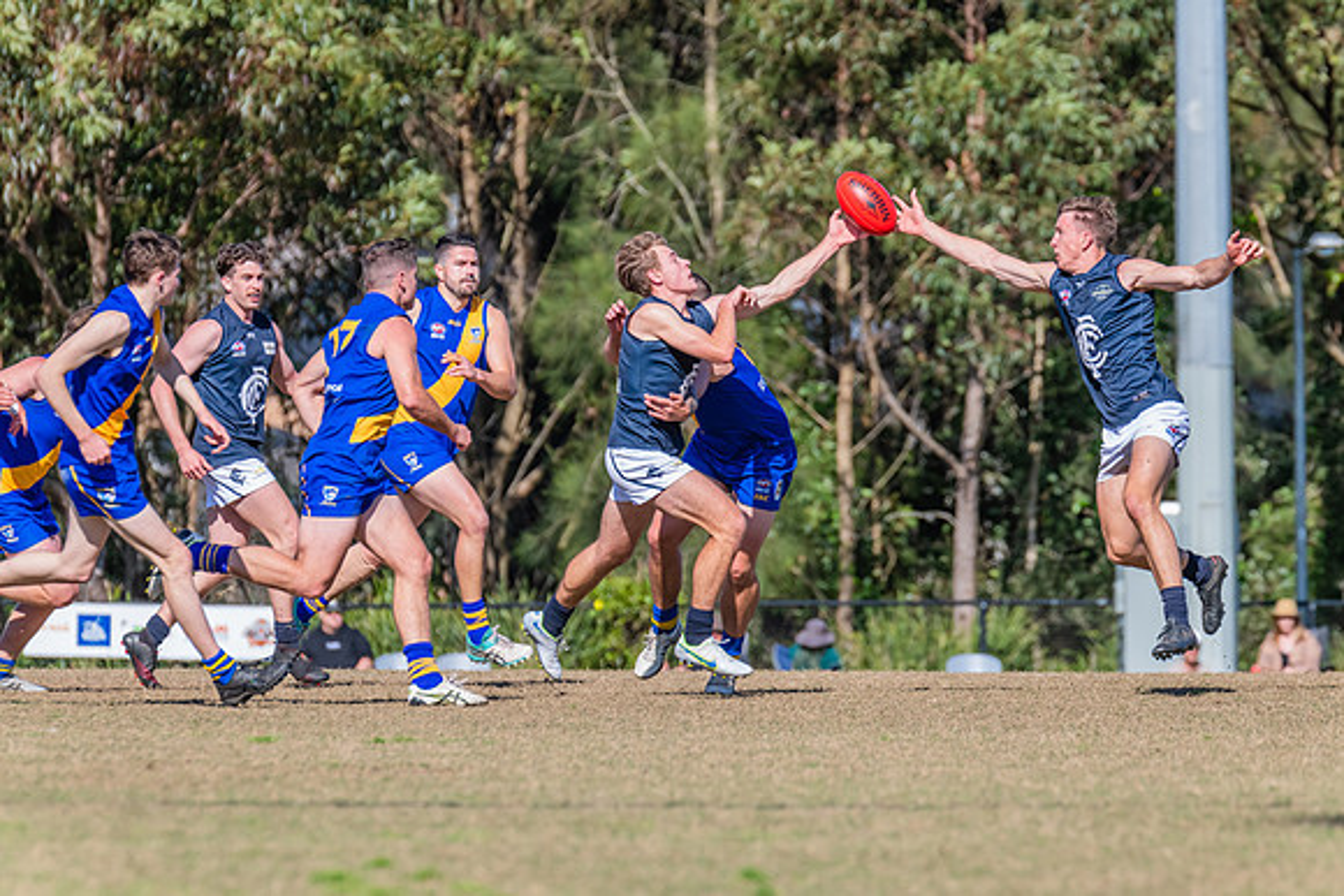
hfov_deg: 5.4
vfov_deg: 3.6
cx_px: 710
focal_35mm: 383
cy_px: 428
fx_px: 14297
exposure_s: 1/2000
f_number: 8
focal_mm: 360
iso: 800
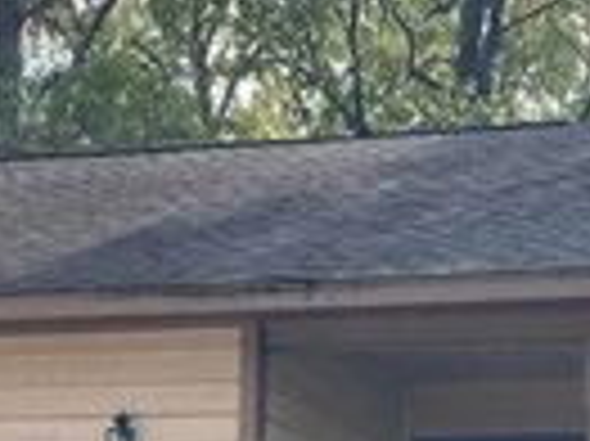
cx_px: 495
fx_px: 1686
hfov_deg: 19.6
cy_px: 479
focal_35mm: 99
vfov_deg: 14.6
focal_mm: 4.25
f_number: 1.8
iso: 32
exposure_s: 1/757
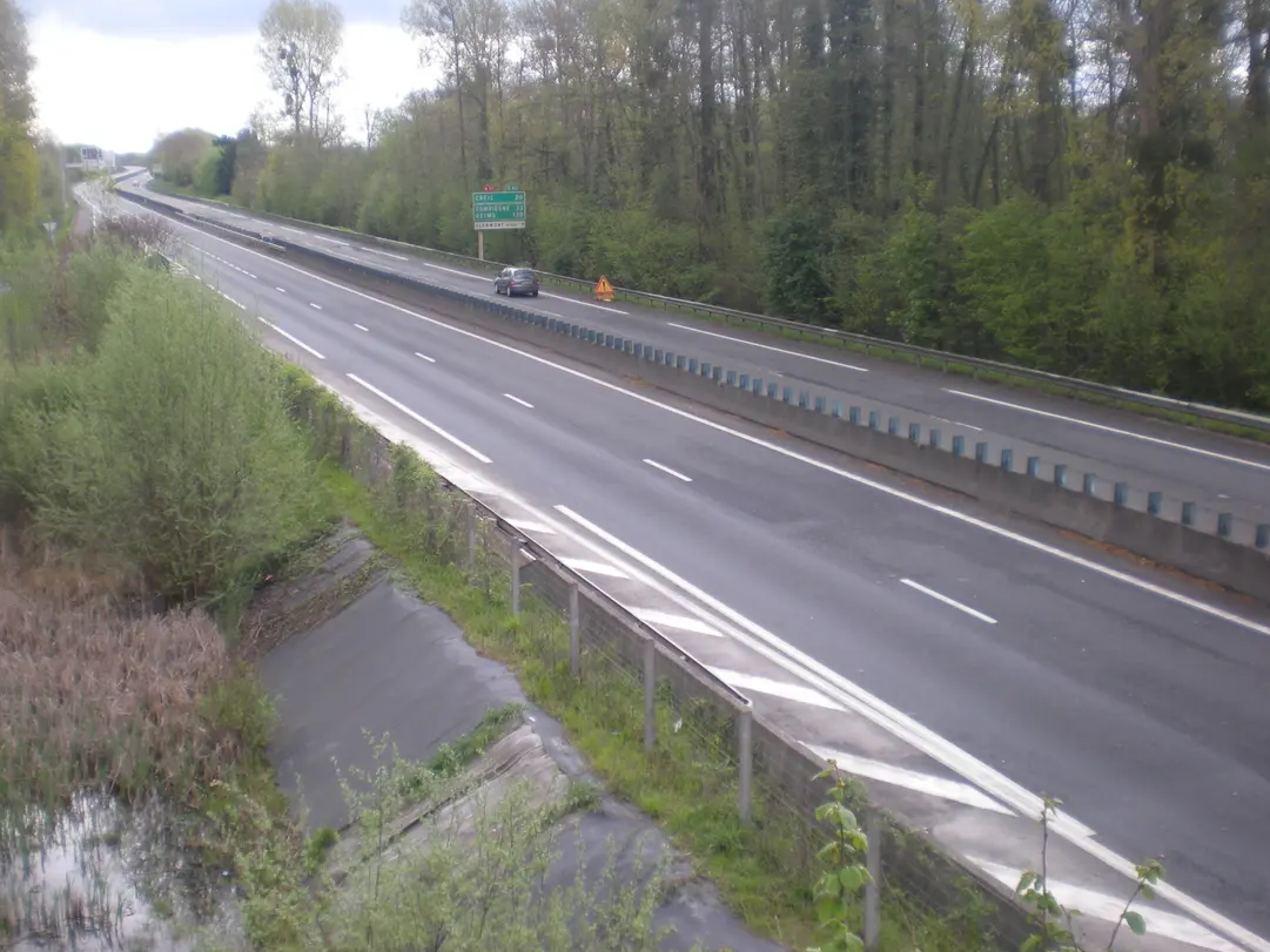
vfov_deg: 32.1
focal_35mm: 45
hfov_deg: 42.0
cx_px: 573
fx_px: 1651
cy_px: 411
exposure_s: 1/179
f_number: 3.1
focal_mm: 6.3
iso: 64
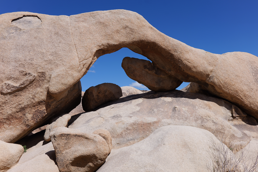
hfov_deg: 65.5
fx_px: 201
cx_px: 129
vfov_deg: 46.4
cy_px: 86
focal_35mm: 28
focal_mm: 28
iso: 100
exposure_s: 1/400
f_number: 8
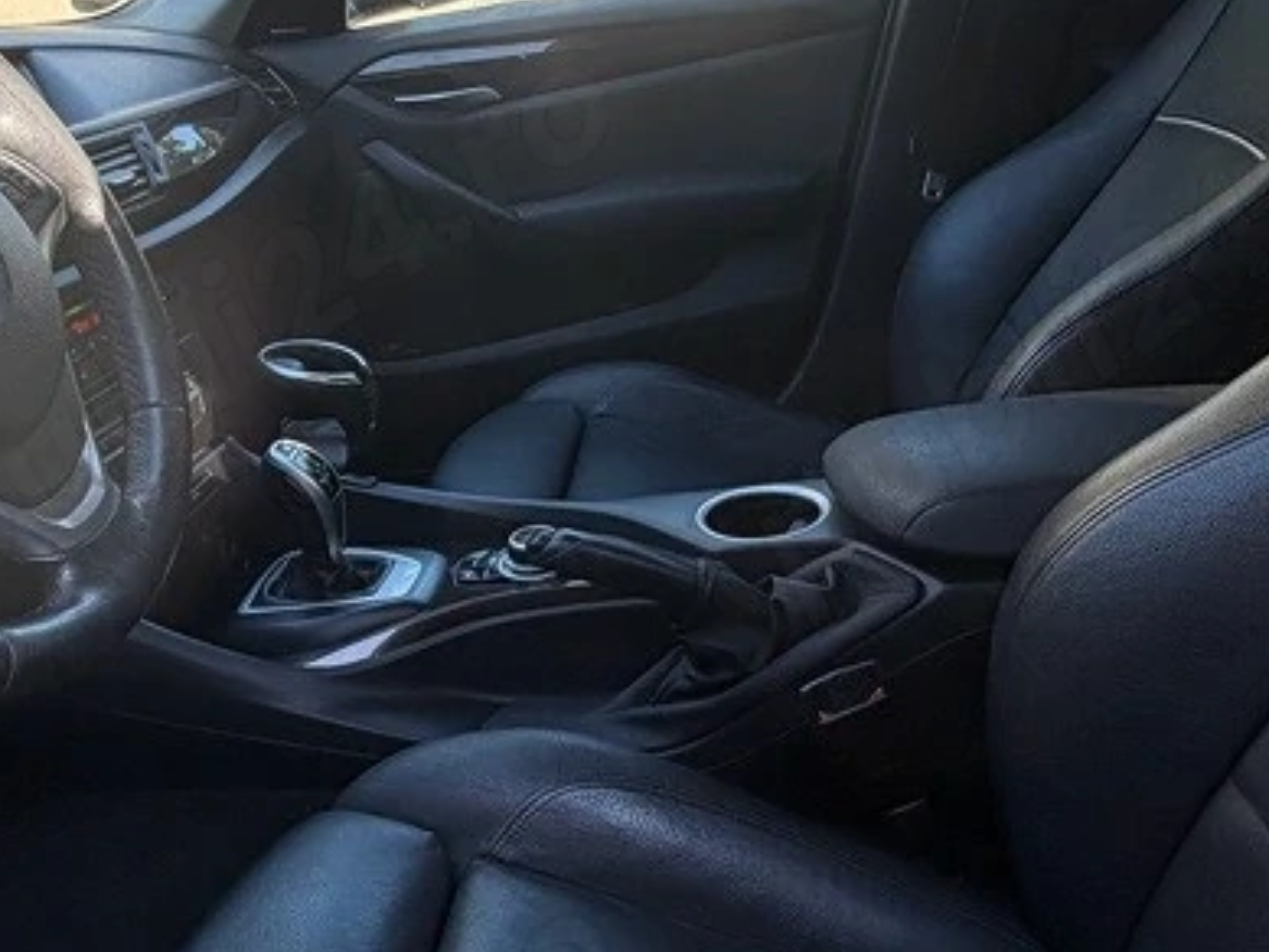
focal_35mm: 36
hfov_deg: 50.8
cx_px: 476
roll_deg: +6.9
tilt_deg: -19.7
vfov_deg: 39.4
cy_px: 352
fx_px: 1320
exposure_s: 1/121
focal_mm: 2.22
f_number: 2.2
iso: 50
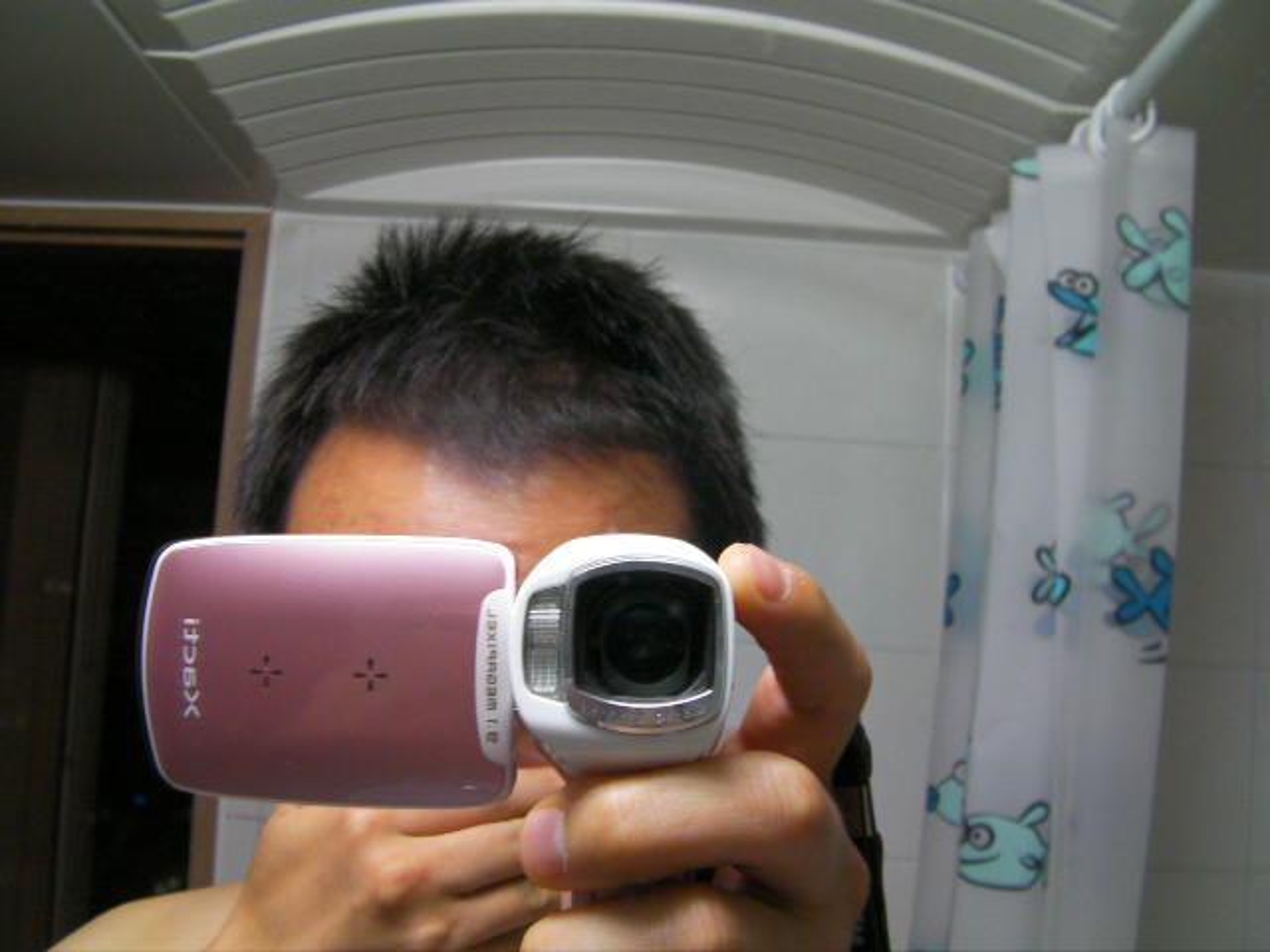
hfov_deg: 49.0
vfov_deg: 37.7
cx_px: 635
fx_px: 1394
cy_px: 476
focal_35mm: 38
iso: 190
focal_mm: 6.8
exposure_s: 1/30
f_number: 3.5
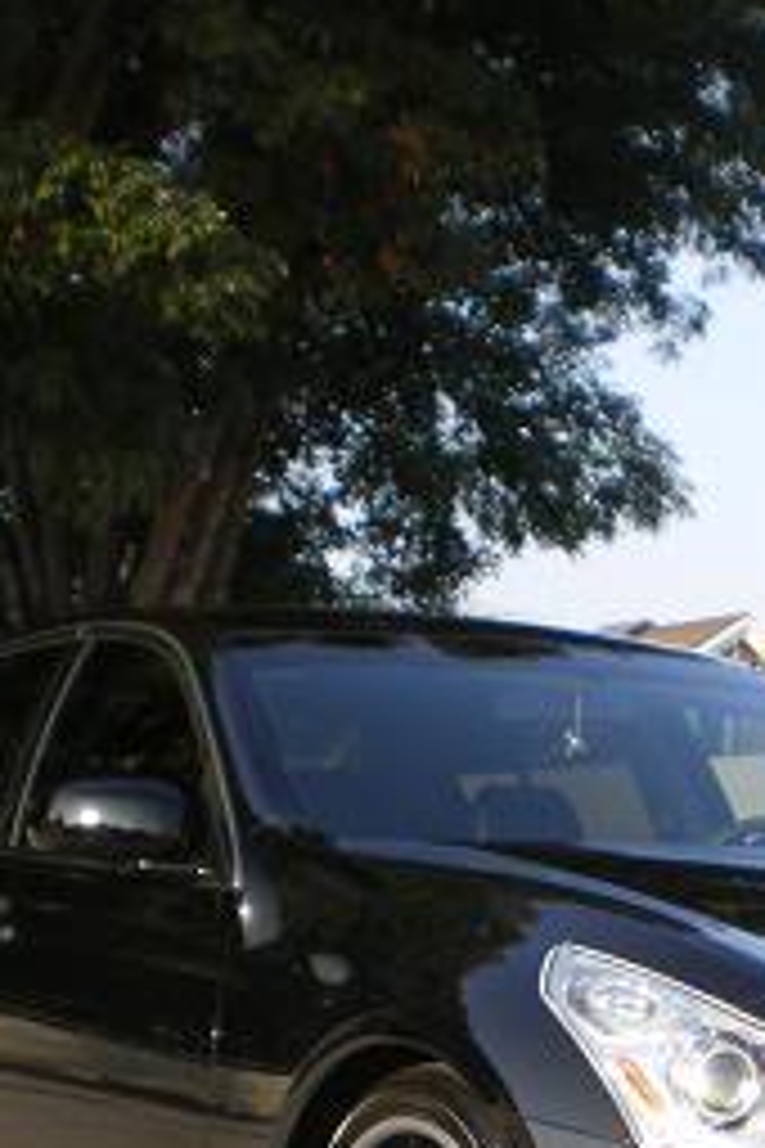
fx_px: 3060
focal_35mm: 96
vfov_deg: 20.7
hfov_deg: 14.0
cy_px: 1085
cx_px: 785
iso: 50
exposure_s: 1/160
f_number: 4.6
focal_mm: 6.3
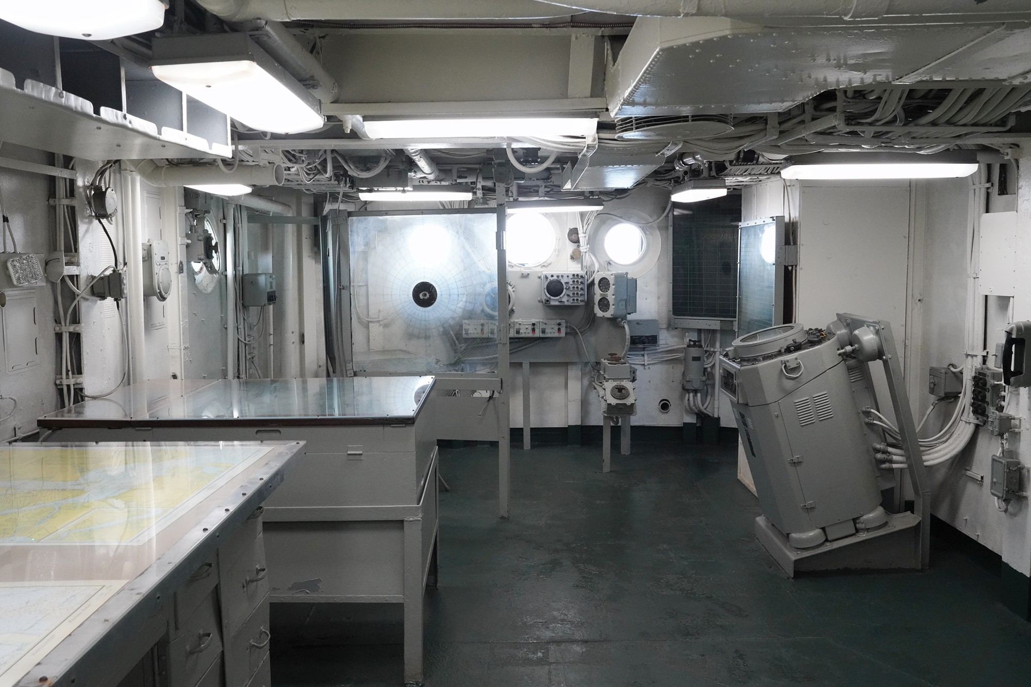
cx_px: 516
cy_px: 344
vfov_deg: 40.0
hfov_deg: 57.2
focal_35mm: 33
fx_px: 945
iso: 6400
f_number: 13
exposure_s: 1/80
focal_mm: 33
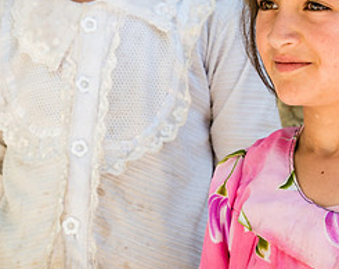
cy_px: 37
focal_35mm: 182
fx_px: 1819
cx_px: 265
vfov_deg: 8.4
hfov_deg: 10.6
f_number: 8
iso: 125
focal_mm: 70
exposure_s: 1/40
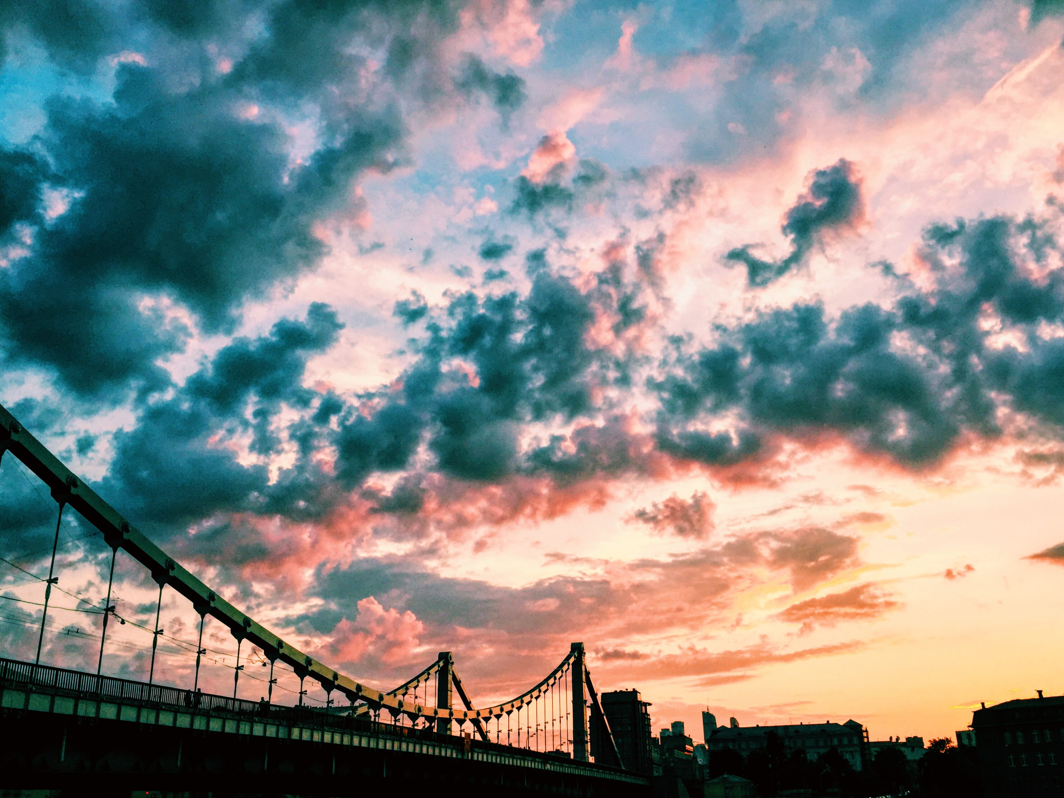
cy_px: 437
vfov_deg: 44.1
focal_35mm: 32
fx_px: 984
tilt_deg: +22.2
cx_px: 581
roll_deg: +0.5
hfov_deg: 56.7
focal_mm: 4.15
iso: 32
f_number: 2.2
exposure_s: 1/416
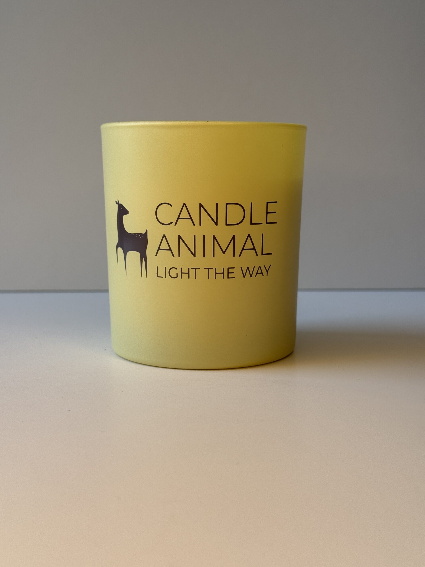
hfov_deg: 30.3
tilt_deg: -8.3
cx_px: 212
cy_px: 284
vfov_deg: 39.7
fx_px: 786
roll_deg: -1.0
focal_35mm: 48
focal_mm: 6.76
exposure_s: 1/499
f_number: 1.78
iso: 64
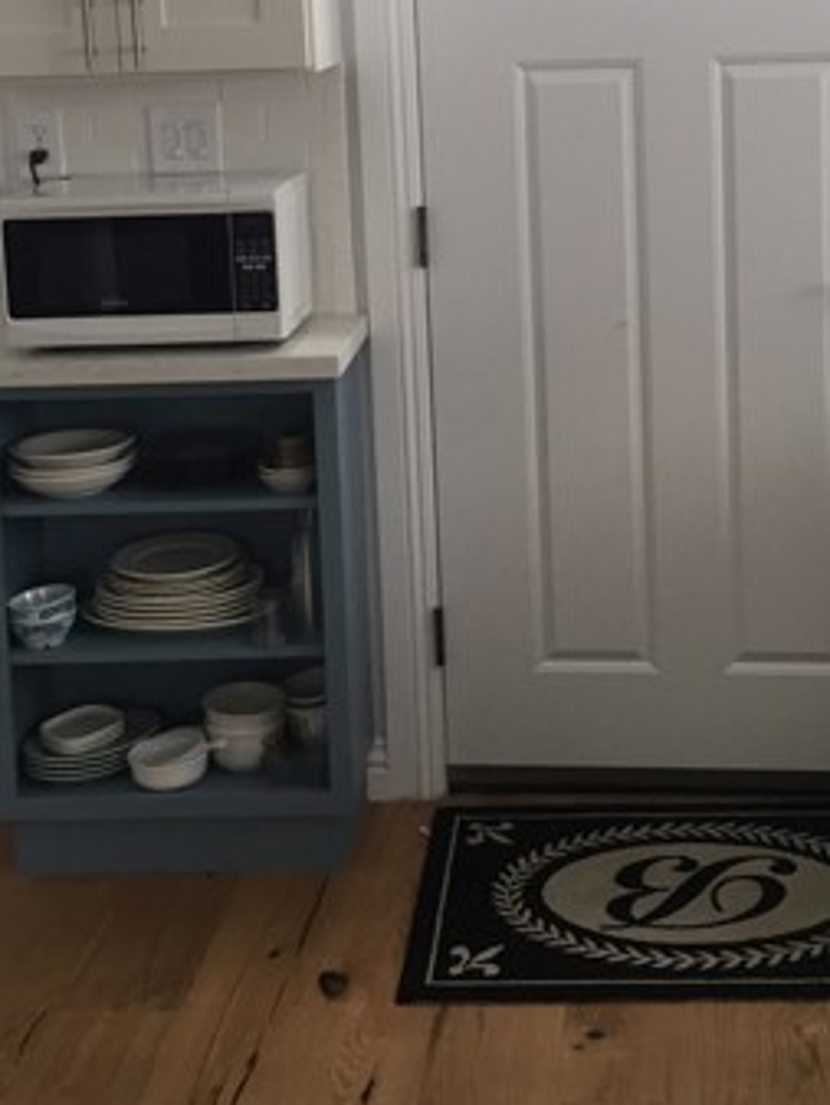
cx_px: 522
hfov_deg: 26.5
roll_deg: +2.1
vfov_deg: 33.9
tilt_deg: -6.4
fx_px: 1757
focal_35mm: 55
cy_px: 220
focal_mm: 4.15
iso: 40
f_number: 2.2
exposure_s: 1/30
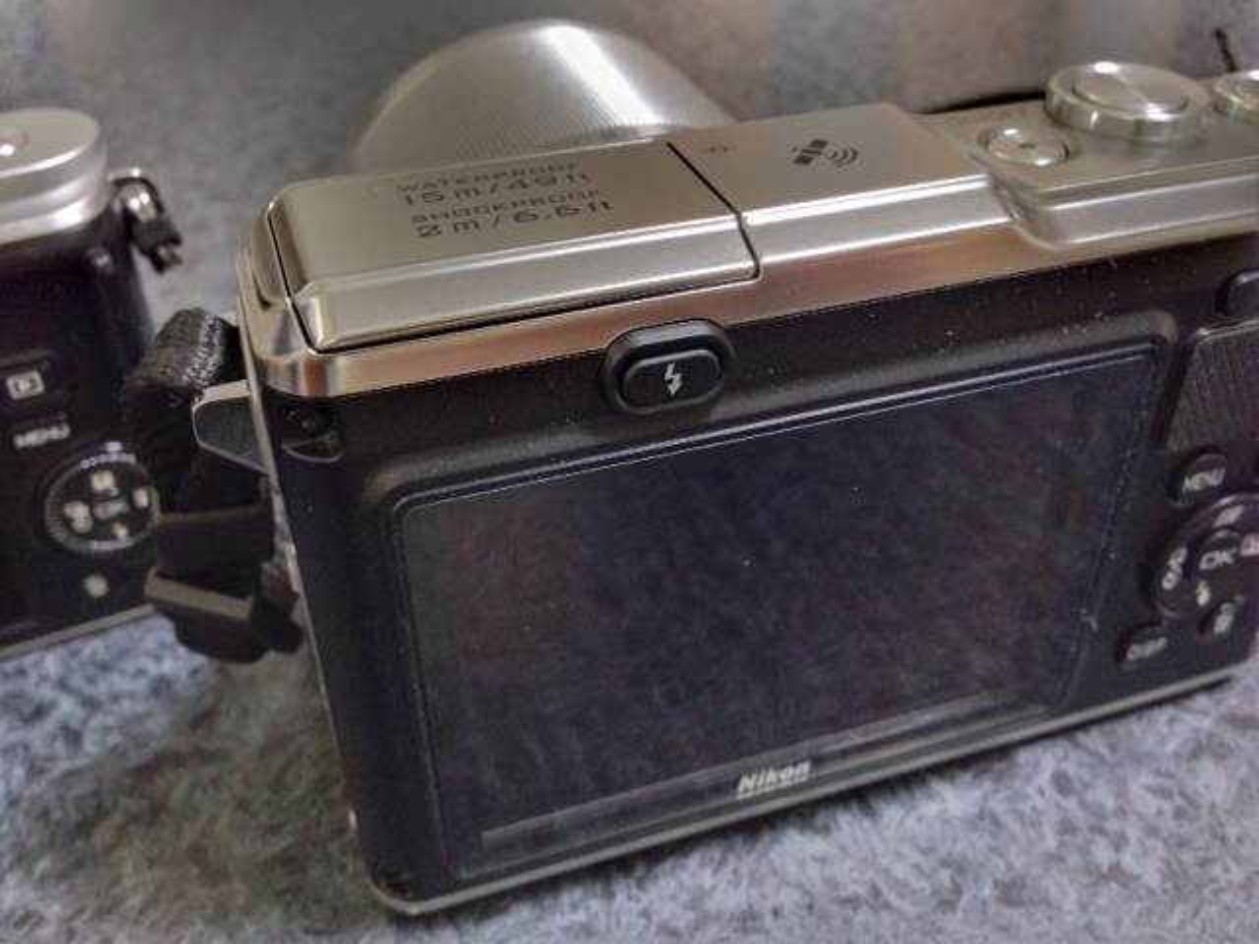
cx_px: 630
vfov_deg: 42.9
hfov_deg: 55.4
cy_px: 472
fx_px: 1200
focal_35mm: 33
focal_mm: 4.12
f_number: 2.4
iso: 800
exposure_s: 1/15
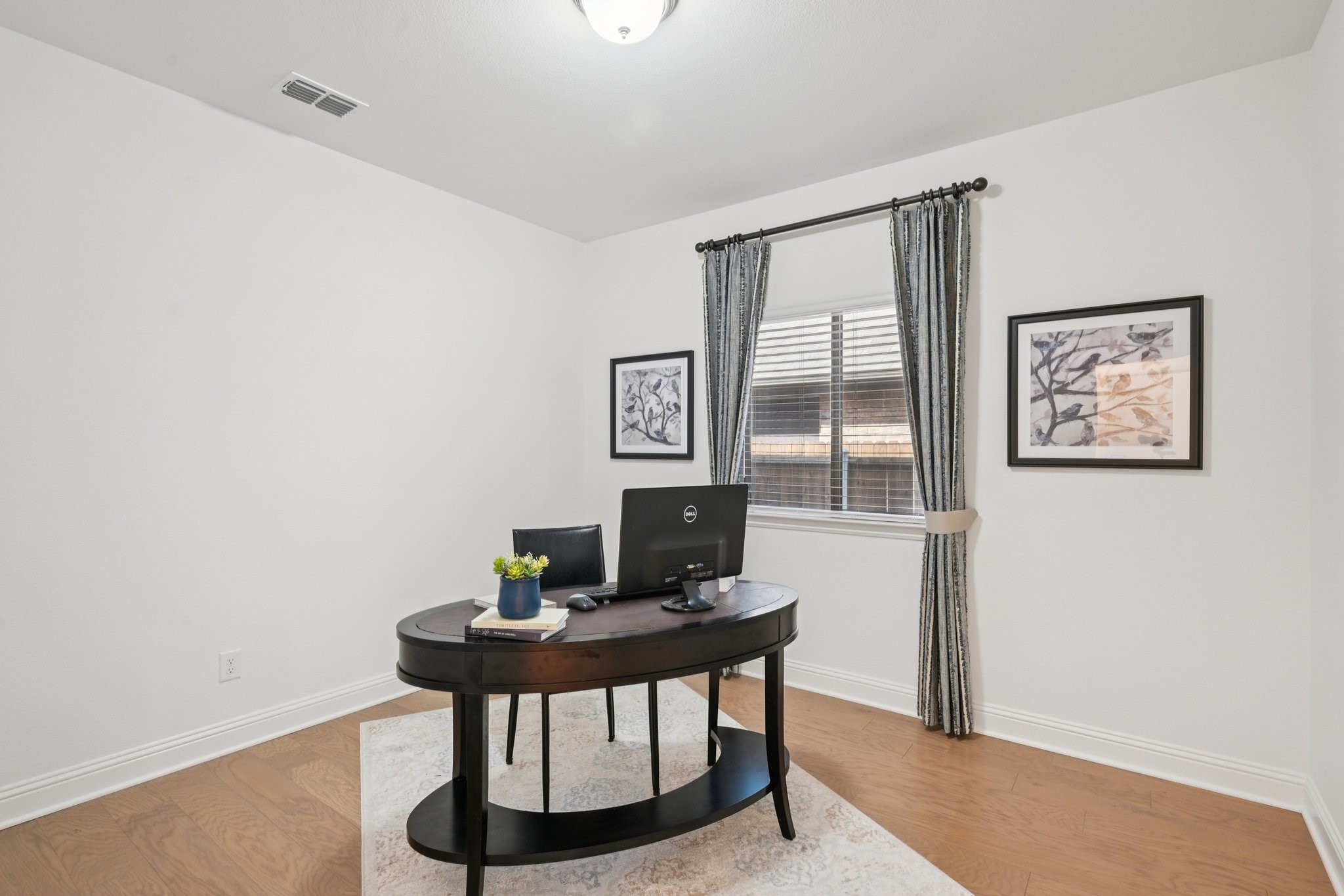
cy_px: 448
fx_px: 616
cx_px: 672
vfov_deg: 72.0
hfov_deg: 95.0
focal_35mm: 16
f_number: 8
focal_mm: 16.5
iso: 400
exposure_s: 1/5
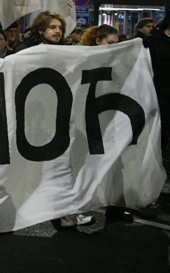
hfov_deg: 9.0
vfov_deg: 17.4
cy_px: 52
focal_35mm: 119
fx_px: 882
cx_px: -338
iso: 3200
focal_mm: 31
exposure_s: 1/160
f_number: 2.8
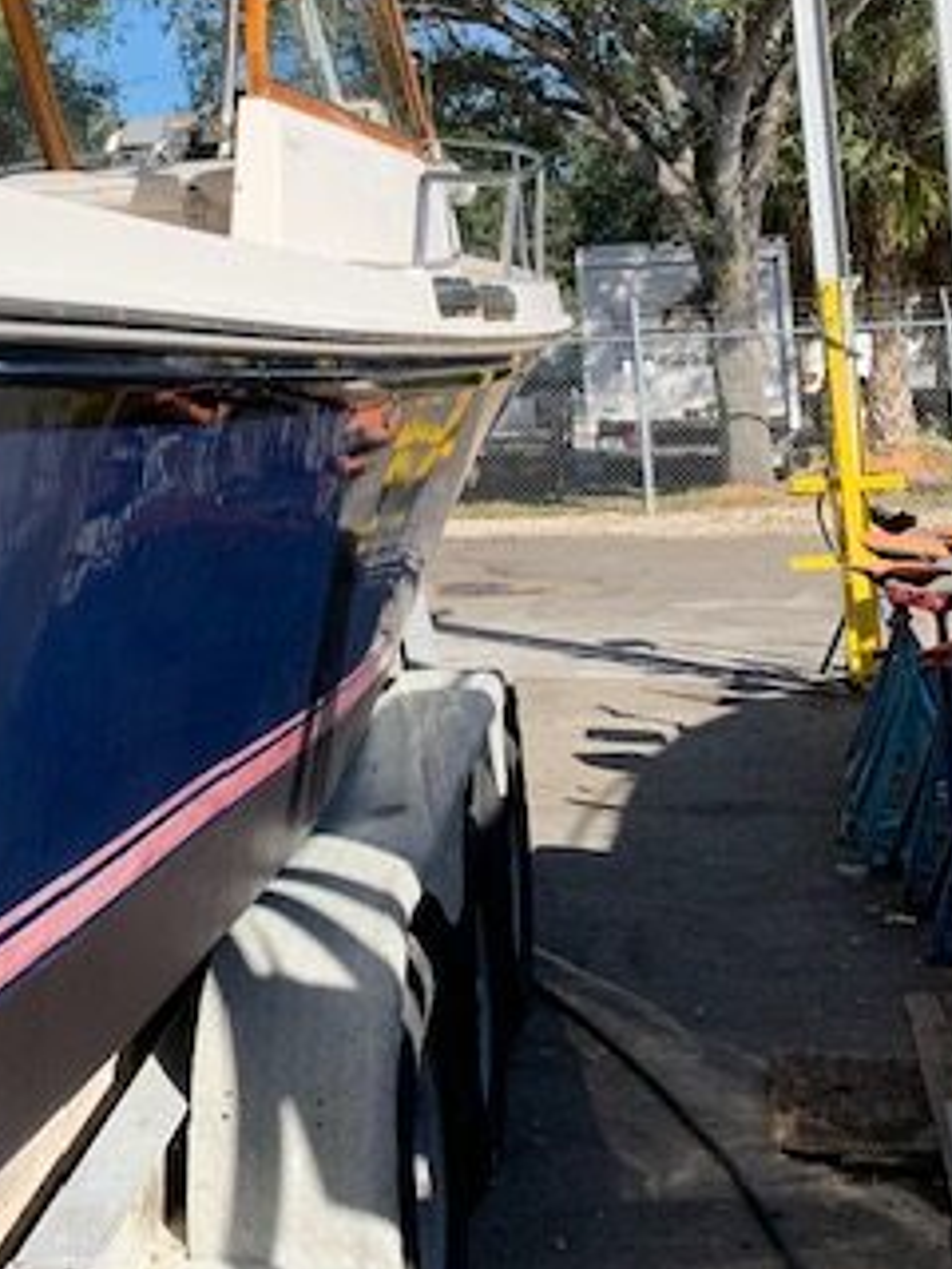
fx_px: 1907
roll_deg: +3.5
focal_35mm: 52
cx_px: 63
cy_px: 202
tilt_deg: +9.0
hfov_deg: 26.9
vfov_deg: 35.3
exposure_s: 1/1043
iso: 25
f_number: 1.8
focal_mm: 4.25
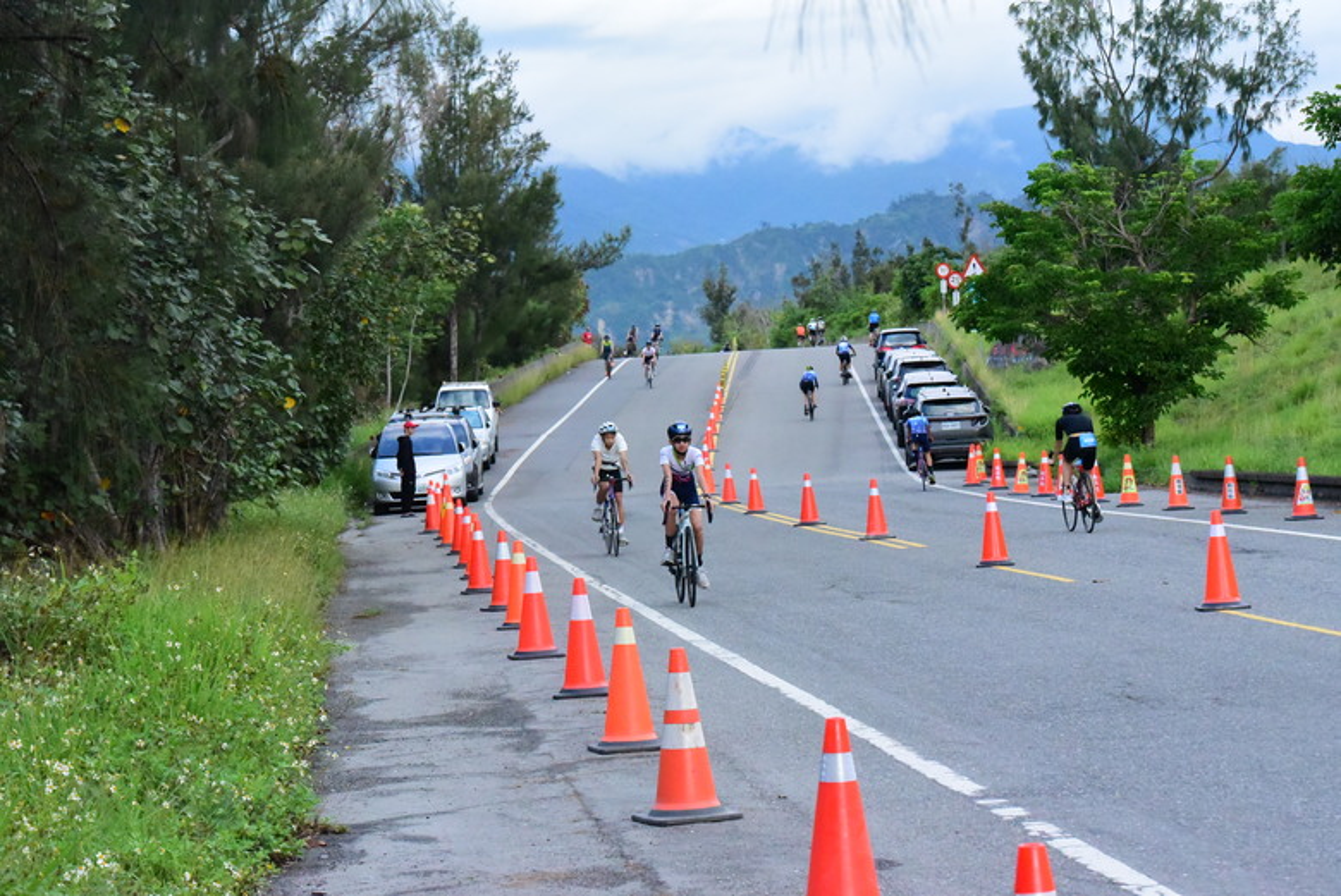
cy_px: 448
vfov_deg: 12.2
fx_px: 4174
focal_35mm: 112
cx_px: 670
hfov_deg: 18.3
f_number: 13
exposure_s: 1/2500
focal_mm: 112
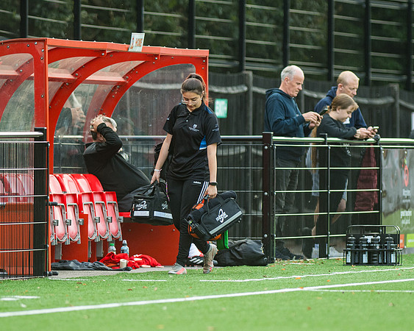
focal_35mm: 625
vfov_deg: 2.5
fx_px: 7650
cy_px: 163
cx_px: 188
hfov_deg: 3.1
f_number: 2.8
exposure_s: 1/640
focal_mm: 300
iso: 800
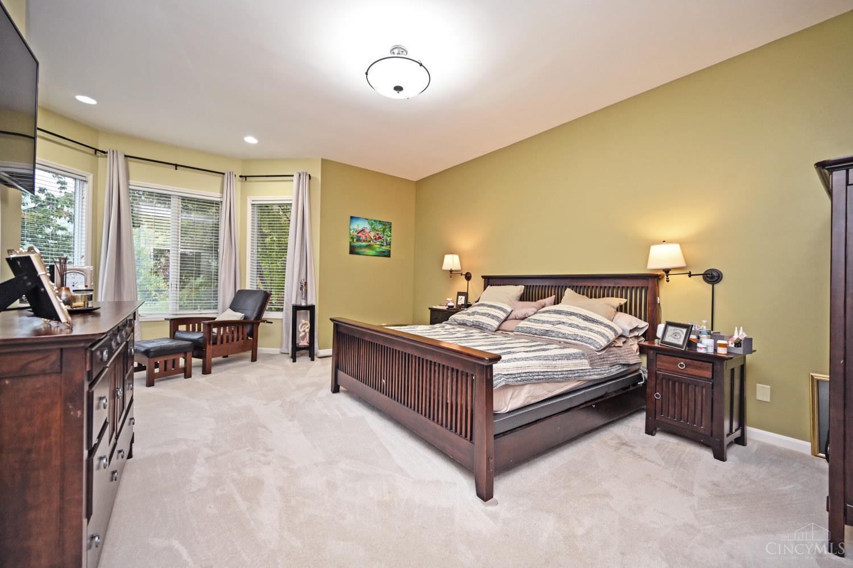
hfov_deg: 104.3
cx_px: 426
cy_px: 284
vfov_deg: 81.2
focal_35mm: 14
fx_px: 332
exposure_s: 1/60
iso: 450
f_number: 4
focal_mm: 14
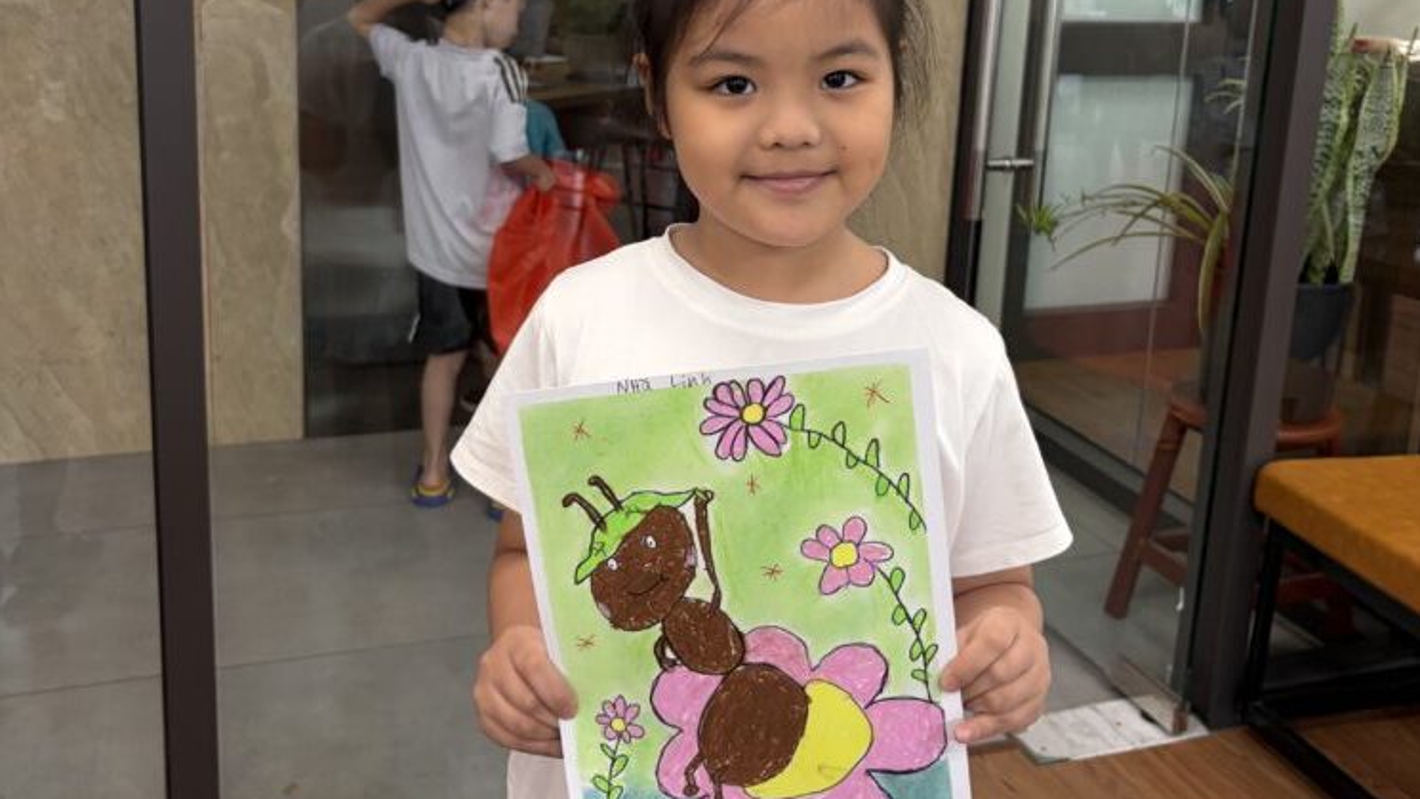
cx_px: 713
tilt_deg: -12.2
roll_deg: -2.5
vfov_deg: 30.9
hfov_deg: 52.8
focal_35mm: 38
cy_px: 244
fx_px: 1431
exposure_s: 1/122
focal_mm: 5.96
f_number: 1.6
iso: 125
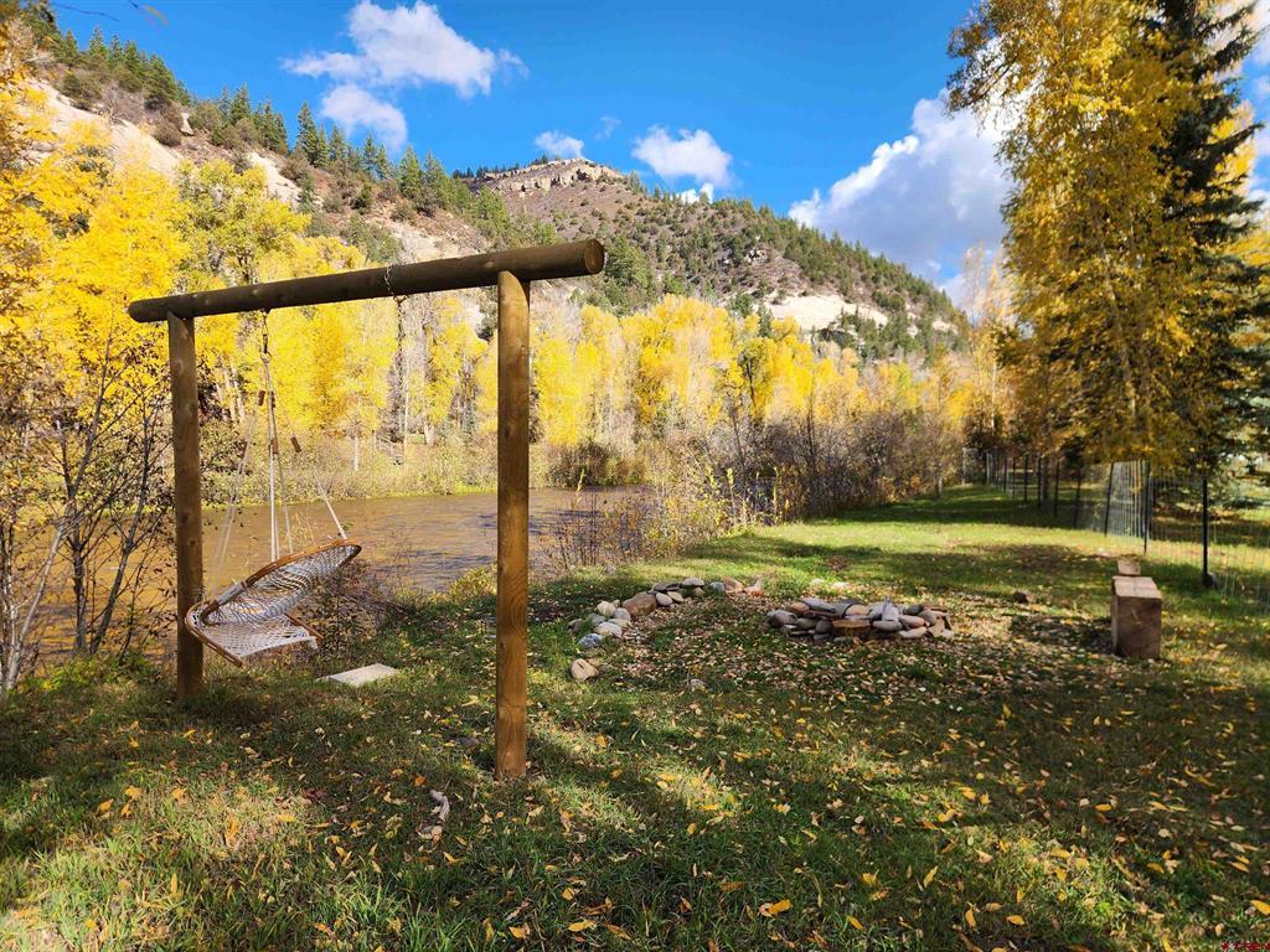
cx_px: 635
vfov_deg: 58.9
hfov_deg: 73.9
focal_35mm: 23
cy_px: 476
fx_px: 844
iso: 20
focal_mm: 5.4
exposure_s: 1/754
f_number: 1.8
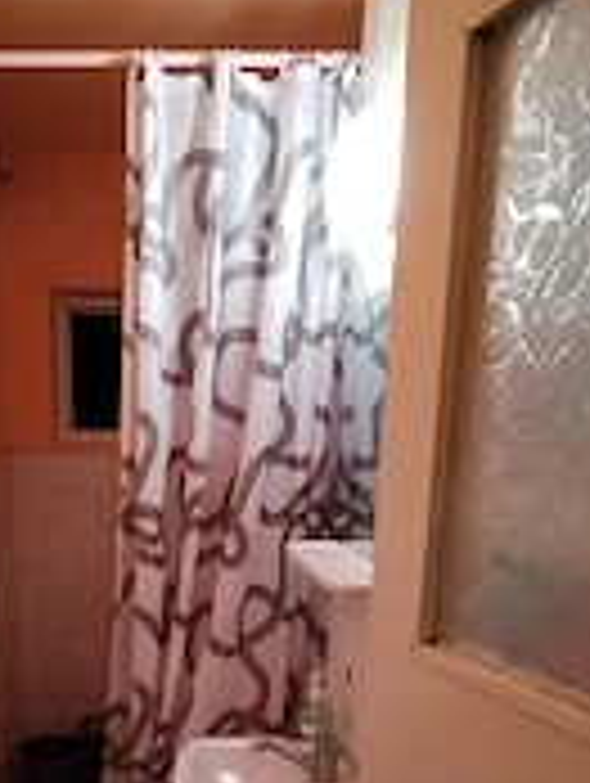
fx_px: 884
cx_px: 185
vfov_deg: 44.8
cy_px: 657
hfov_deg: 36.4
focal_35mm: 39
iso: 339
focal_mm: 1.42
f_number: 2.2
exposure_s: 1/50
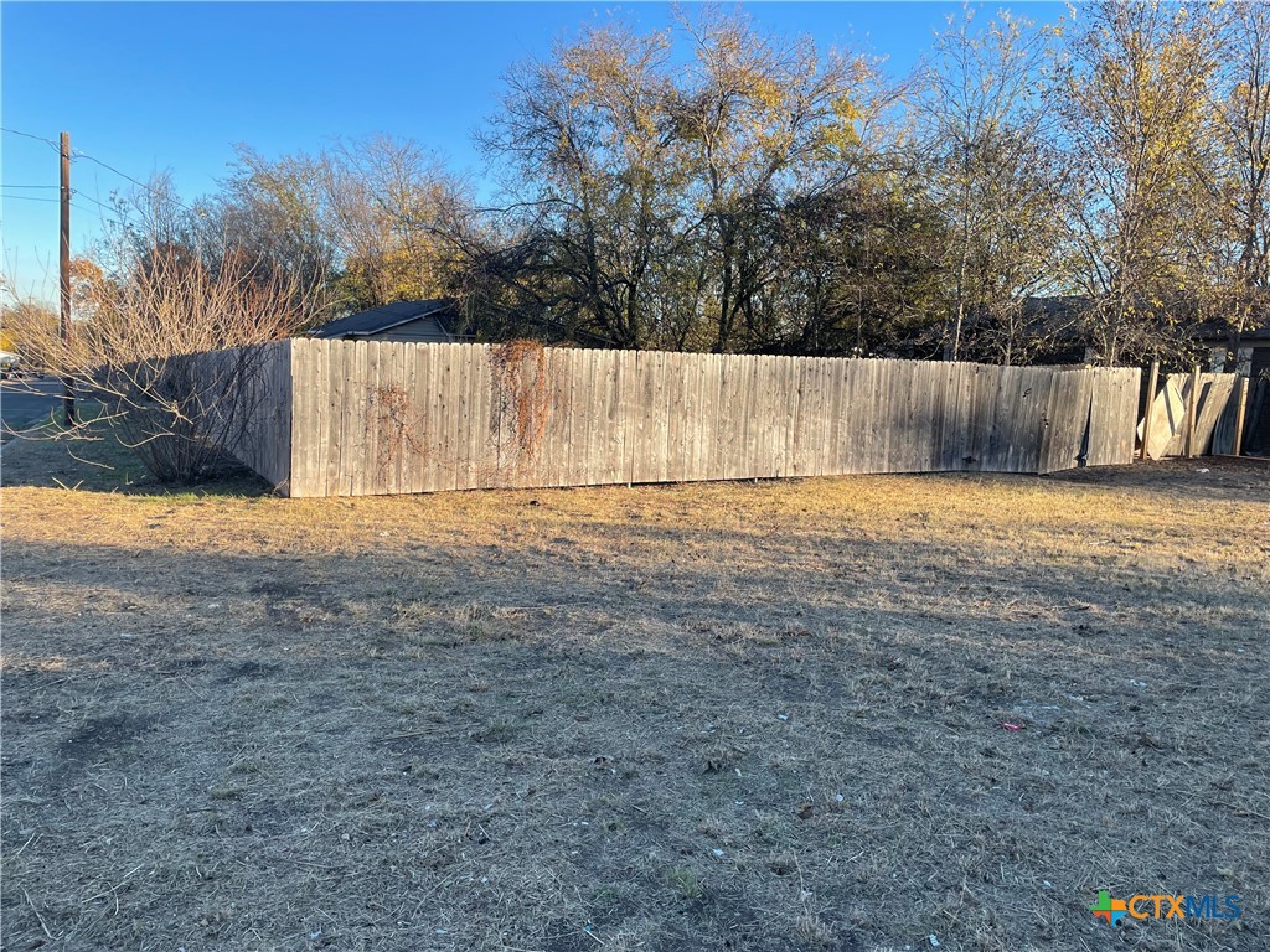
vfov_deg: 53.1
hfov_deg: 67.3
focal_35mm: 26
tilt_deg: -5.9
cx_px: 635
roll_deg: -2.4
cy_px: 476
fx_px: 954
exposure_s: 1/818
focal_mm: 4.2
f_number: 1.6
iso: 32
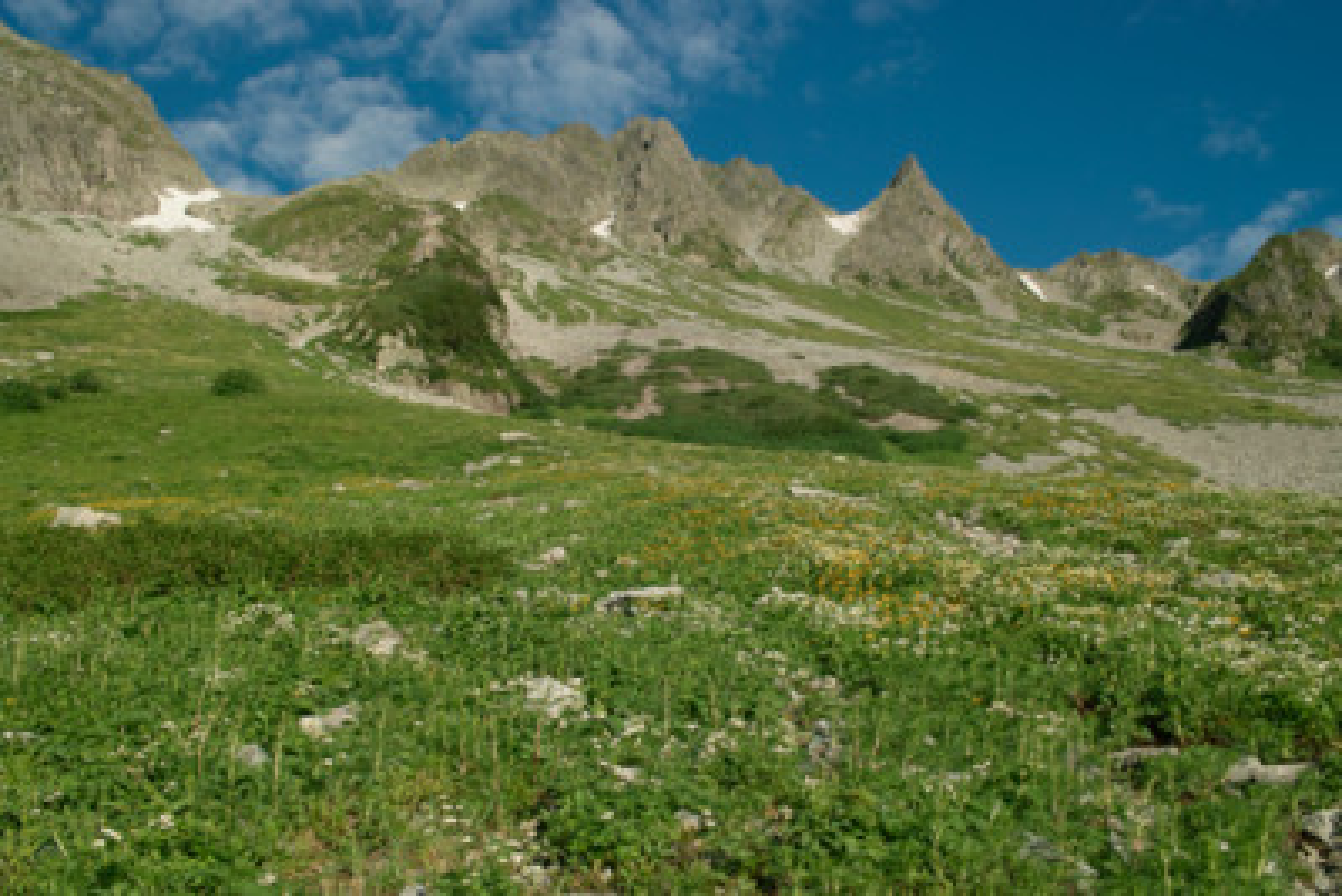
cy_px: 448
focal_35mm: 41
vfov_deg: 32.7
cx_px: 671
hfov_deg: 47.4
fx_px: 1529
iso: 100
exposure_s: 1/40
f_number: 14
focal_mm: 24.2
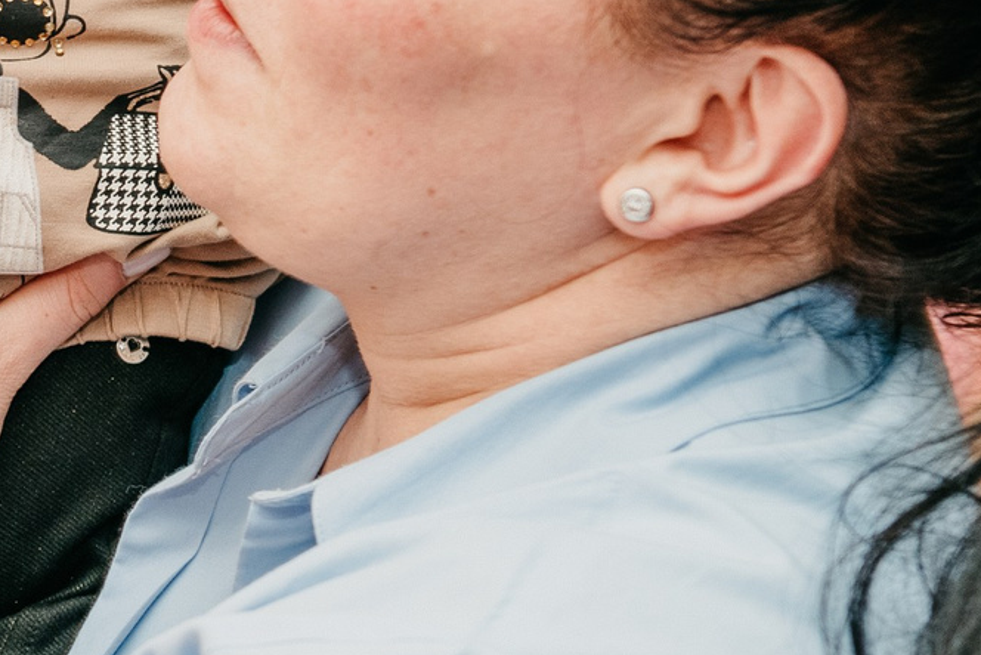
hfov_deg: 12.1
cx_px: -489
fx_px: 4415
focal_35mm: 162
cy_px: 89
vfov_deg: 8.5
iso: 160
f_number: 4
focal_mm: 42
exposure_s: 1/160
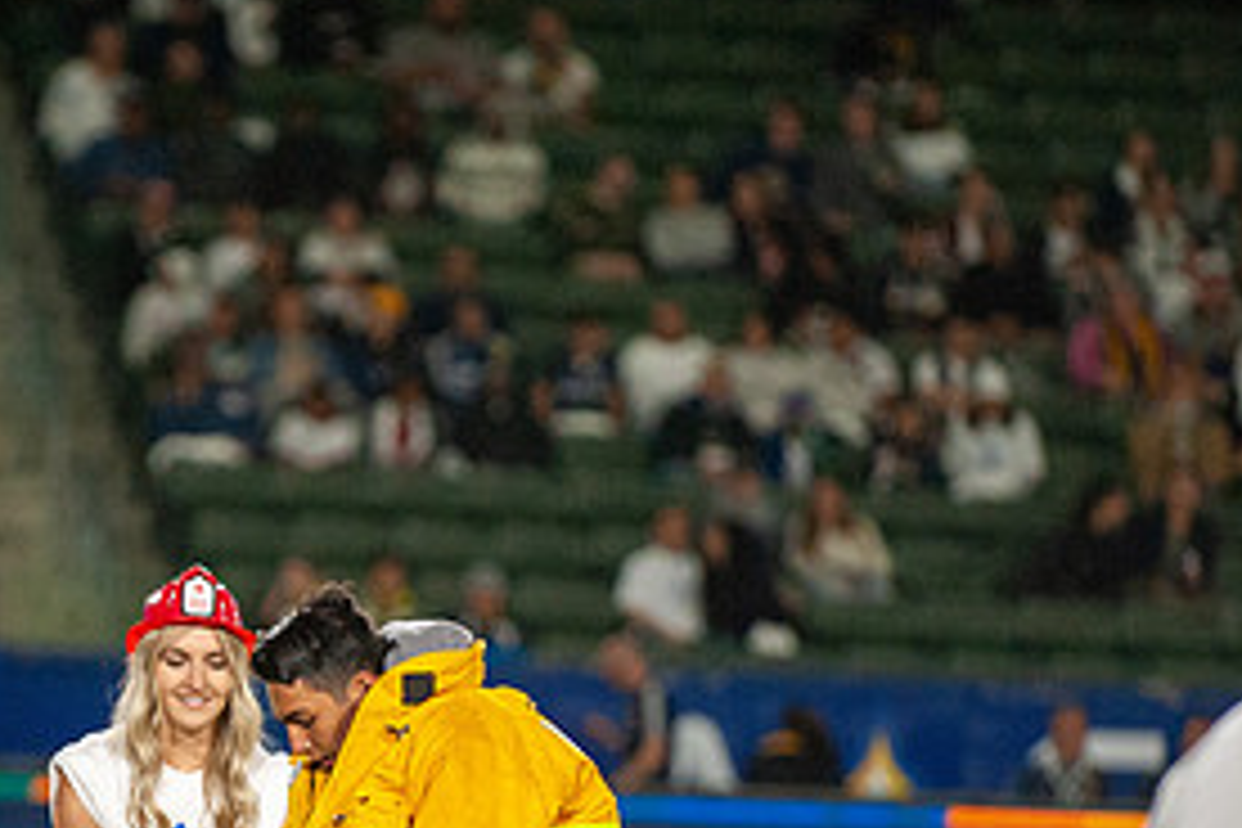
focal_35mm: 368
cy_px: 837
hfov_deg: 5.6
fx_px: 12695
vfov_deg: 3.7
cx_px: 320
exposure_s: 1/2500
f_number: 2.8
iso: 3200
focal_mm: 175
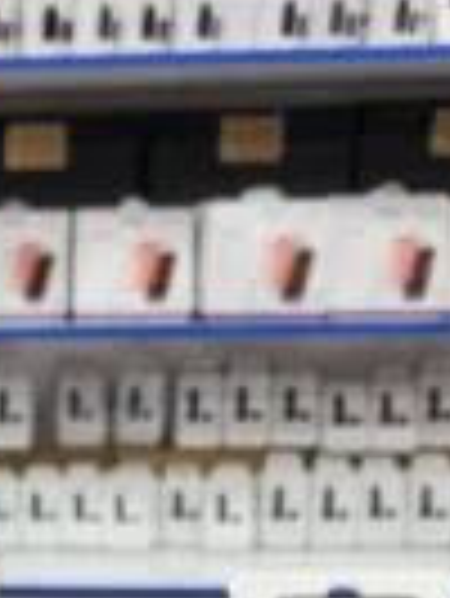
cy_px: 746
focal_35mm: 69
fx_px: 1194
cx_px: -112
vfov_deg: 24.9
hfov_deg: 19.8
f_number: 1.8
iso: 32
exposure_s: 1/100
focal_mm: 5.4
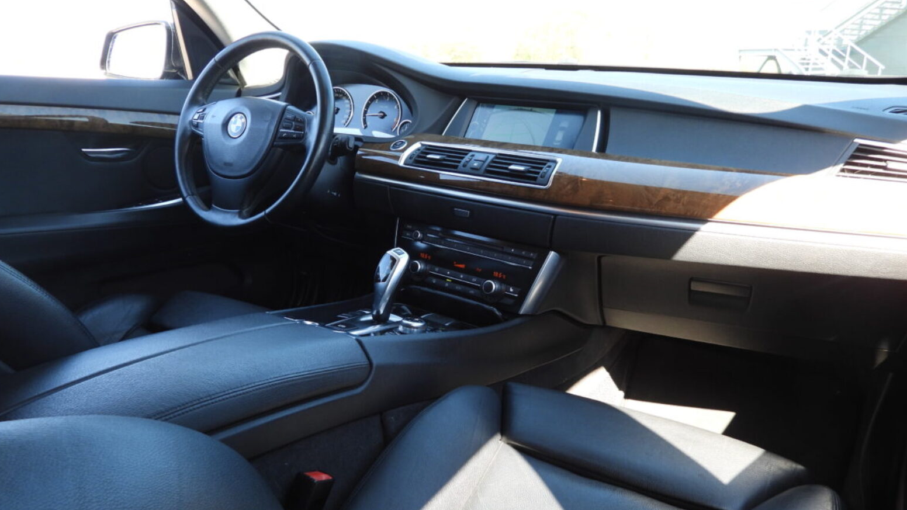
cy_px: 336
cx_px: 459
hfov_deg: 69.9
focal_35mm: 27
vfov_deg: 42.4
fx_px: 649
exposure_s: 1/80
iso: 100
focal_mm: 4.3
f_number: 2.8
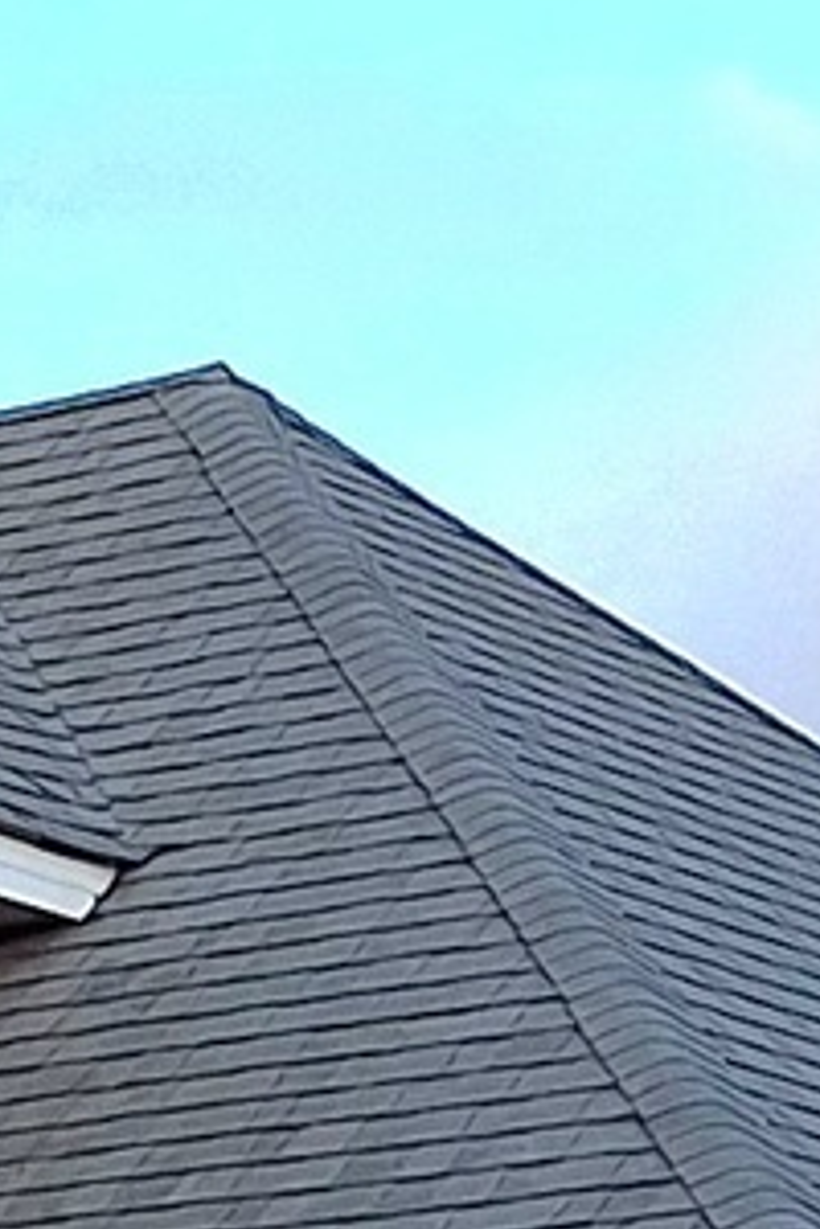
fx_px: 8370
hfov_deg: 5.4
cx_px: -1365
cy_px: 2032
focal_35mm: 245
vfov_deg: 8.2
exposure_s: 1/278
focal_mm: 5.54
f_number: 1.8
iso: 40
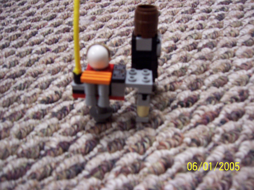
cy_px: 95
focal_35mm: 36
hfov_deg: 51.4
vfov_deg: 39.7
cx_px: 127
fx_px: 264
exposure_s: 1/20
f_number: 3
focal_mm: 6
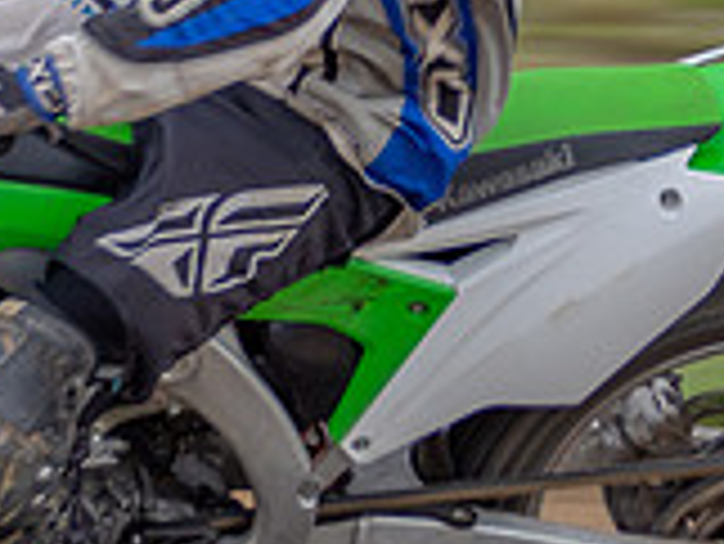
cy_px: -2
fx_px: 9942
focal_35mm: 475
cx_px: 385
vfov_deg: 3.1
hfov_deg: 4.2
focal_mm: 78
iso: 160
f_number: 6.3
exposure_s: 1/200
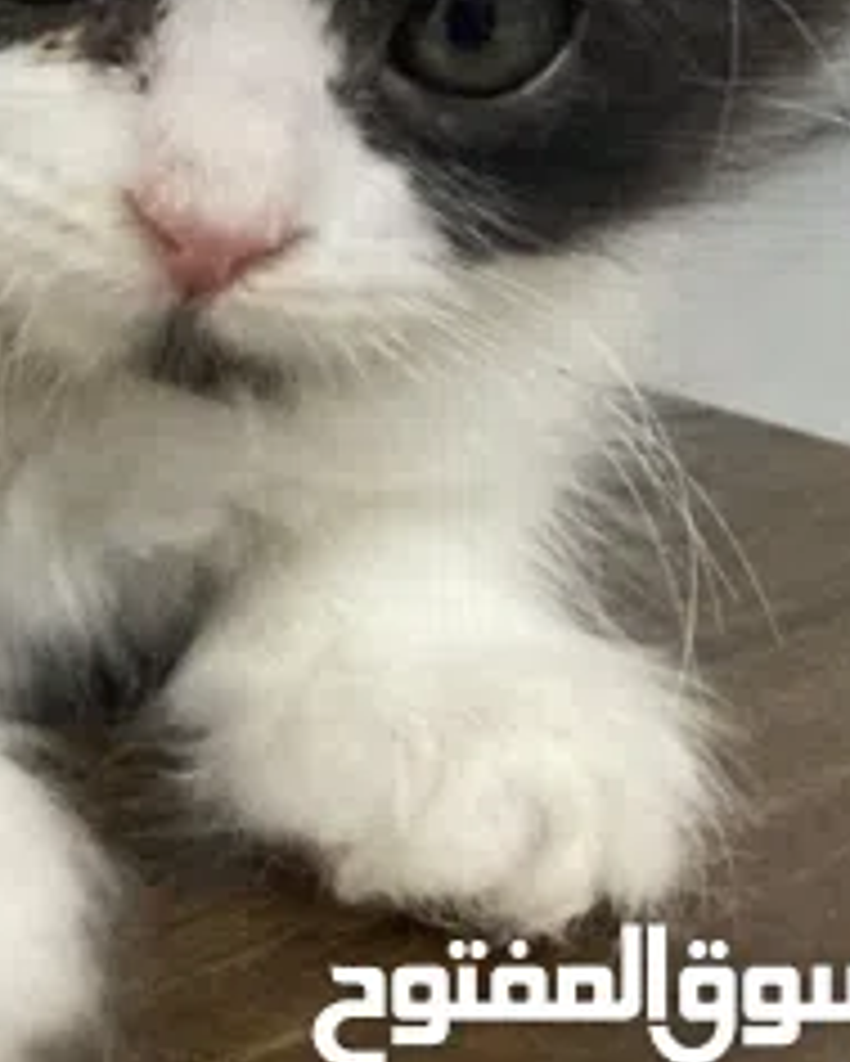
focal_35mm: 74
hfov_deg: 18.7
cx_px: -364
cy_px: 274
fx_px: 2325
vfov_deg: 25.4
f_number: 1.8
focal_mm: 3.99
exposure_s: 1/60
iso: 320
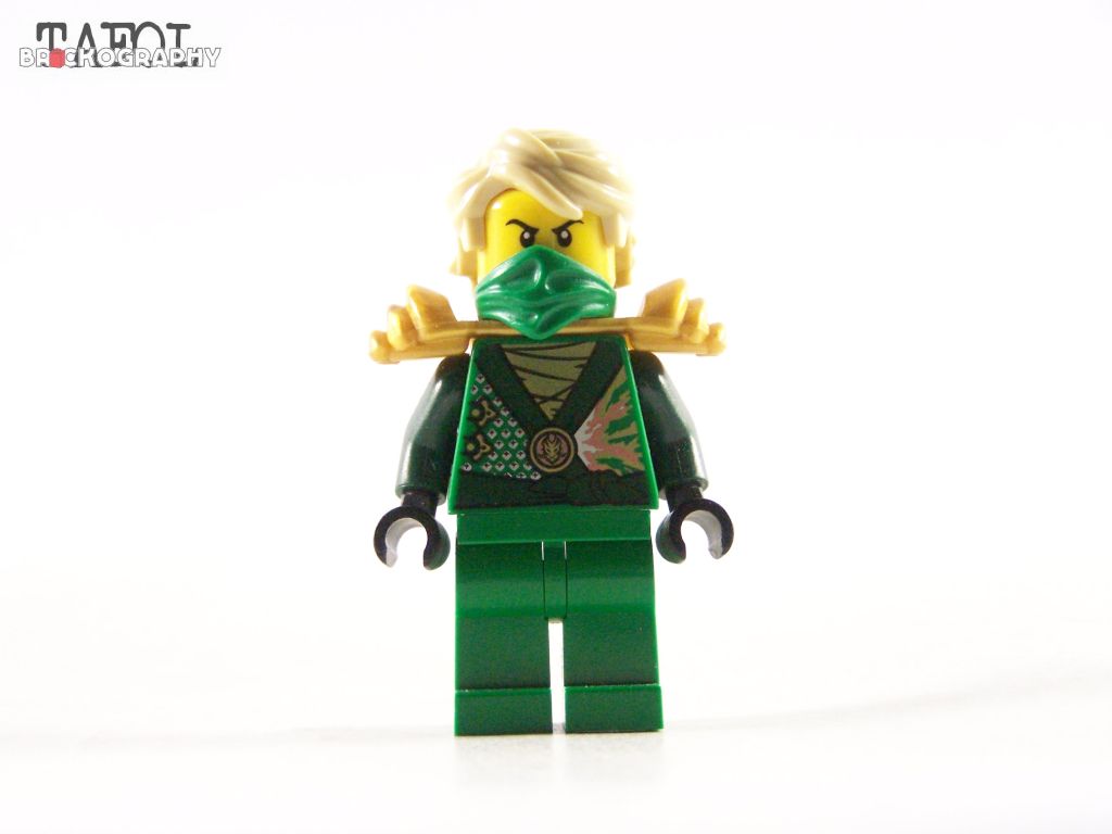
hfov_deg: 18.7
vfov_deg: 14.1
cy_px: 417
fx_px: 3373
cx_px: 556
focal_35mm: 105
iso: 400
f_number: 3.2
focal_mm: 17.5
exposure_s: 1/60
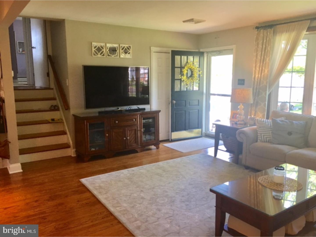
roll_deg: -0.5
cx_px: 158
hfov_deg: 61.7
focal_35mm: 29
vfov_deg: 48.2
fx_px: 265
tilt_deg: -7.8
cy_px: 118
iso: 40
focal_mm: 4.15
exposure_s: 1/30
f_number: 2.2
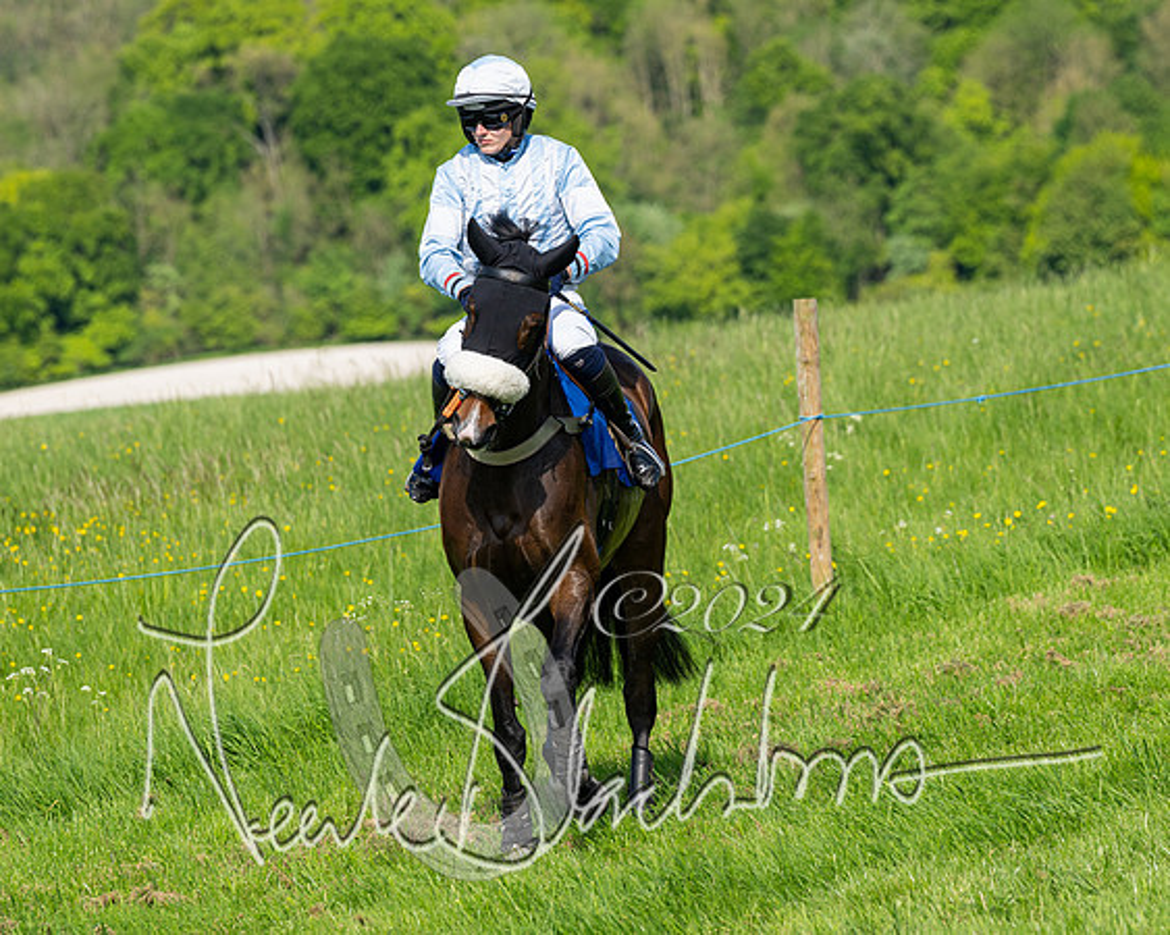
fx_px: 8687
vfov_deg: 6.2
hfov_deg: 7.7
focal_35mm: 251
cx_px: 557
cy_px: 460
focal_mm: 165
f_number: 5
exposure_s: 1/1000
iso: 200
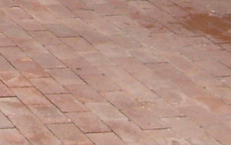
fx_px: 1341
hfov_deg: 9.5
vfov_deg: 5.9
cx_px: -132
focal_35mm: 213
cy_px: -200
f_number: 7.1
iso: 80
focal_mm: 5.8
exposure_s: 1/180
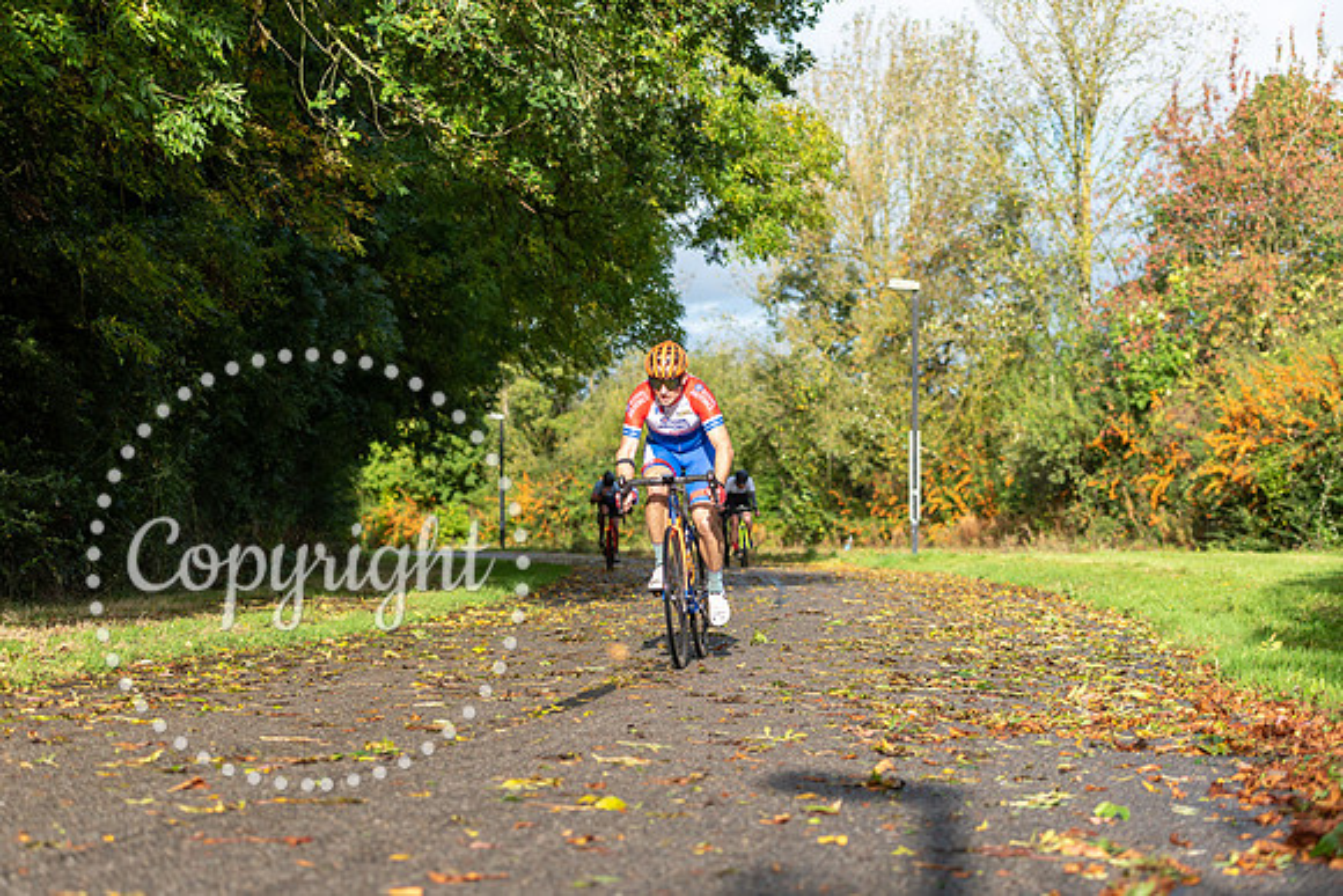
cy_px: 448
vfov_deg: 19.5
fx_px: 2612
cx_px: 672
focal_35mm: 70
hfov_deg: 28.8
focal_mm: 70
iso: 200
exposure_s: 1/1600
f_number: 3.2
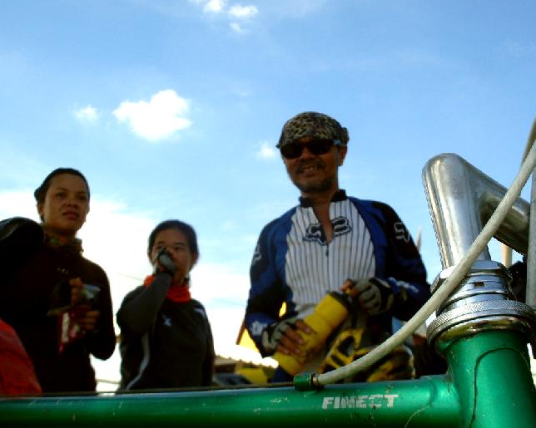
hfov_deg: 36.0
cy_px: 211
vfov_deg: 29.1
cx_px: 266
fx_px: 825
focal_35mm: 52
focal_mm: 8.1
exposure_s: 1/180
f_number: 9.1
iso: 80
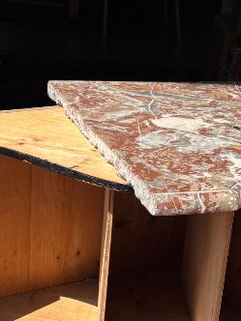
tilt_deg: -27.2
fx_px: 873
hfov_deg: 15.7
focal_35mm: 94
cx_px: 137
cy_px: 288
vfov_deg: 20.5
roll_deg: -5.7
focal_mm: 5.96
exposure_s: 1/2151
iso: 50
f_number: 1.6
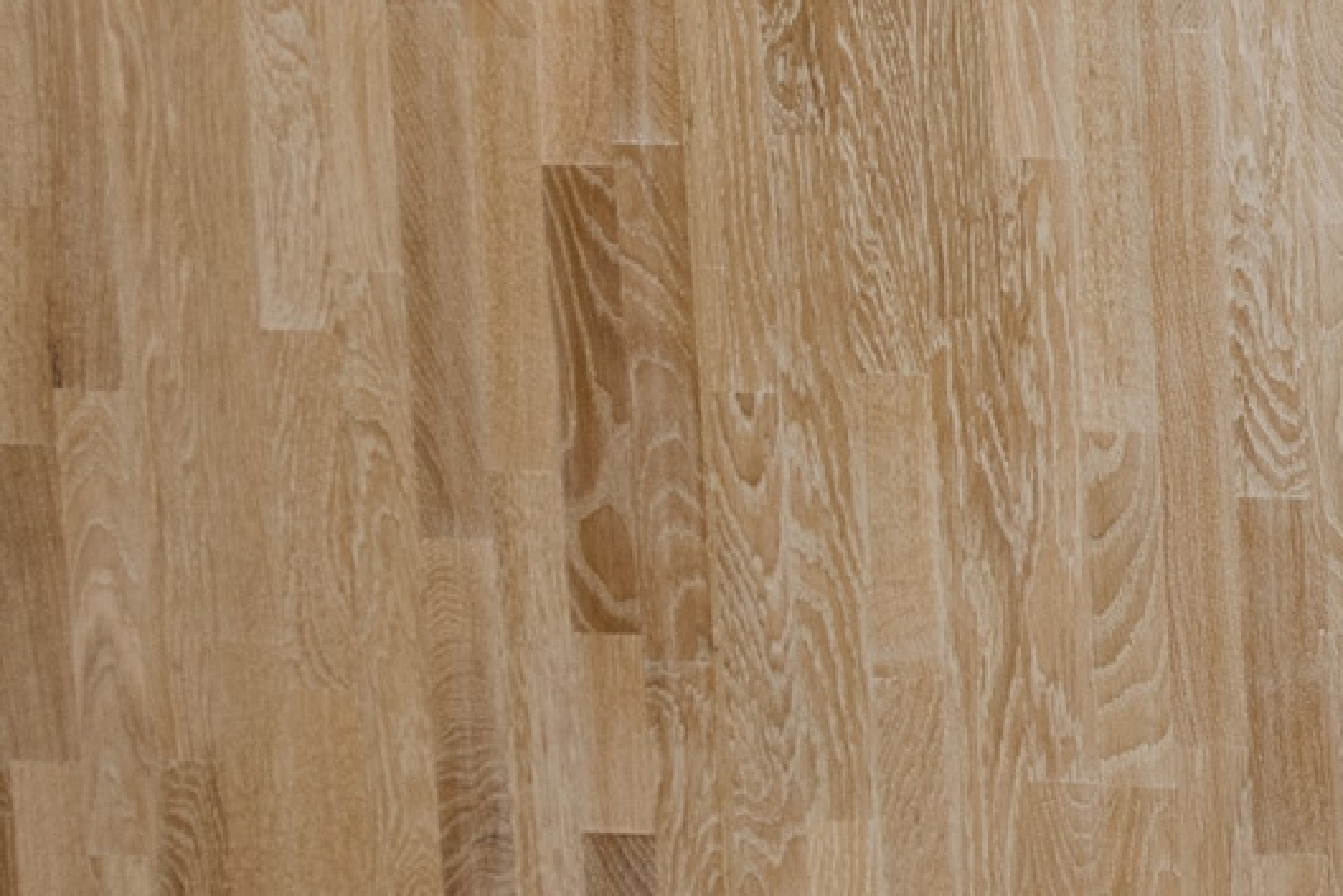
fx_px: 5634
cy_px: -390
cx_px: 2752
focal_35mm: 151
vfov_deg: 8.9
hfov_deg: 12.0
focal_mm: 30
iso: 160
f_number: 4
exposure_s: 1/160
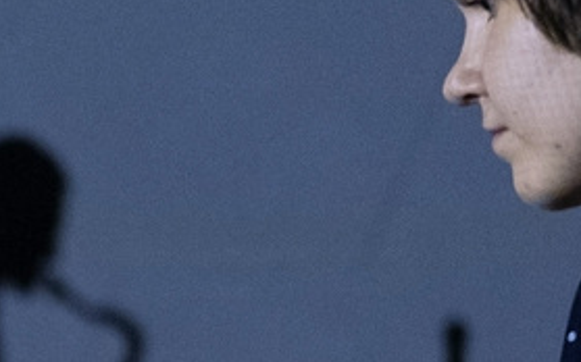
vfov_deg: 5.5
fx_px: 3719
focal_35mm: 235
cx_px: -171
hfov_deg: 8.8
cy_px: 459
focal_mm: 35
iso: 6400
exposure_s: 1/50
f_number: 2
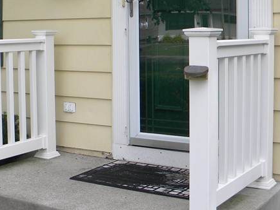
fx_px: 534
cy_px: 61
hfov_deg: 29.3
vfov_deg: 22.1
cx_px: 108
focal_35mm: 66
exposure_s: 1/492
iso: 80
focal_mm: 5
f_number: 3.5
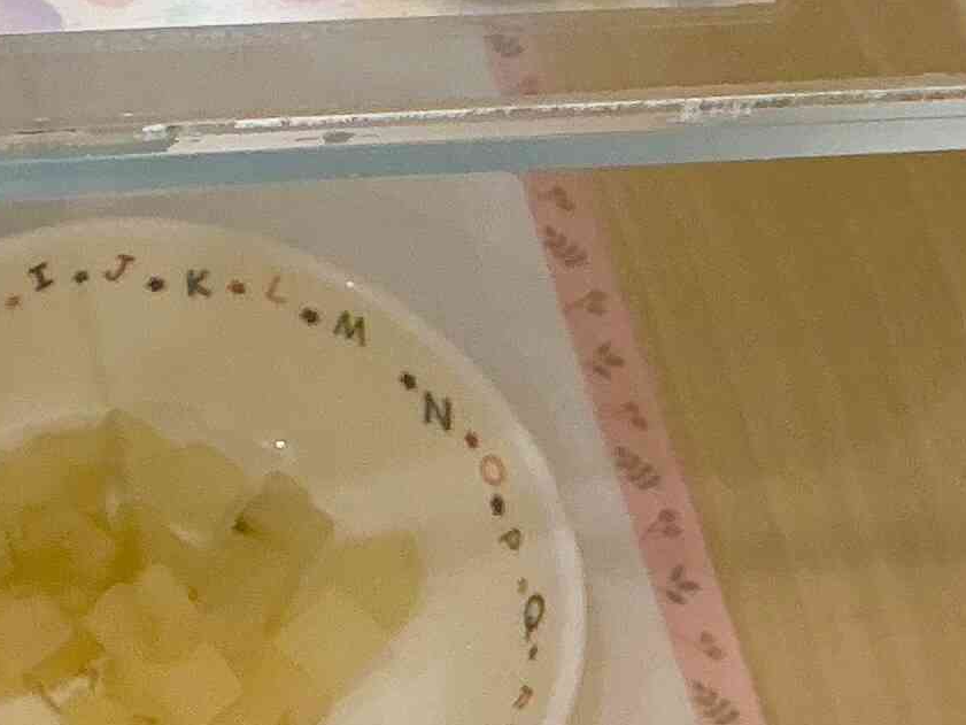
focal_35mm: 139
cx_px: -436
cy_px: -177
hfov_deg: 13.5
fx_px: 3880
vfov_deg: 10.5
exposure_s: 1/60
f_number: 1.8
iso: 50
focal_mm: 3
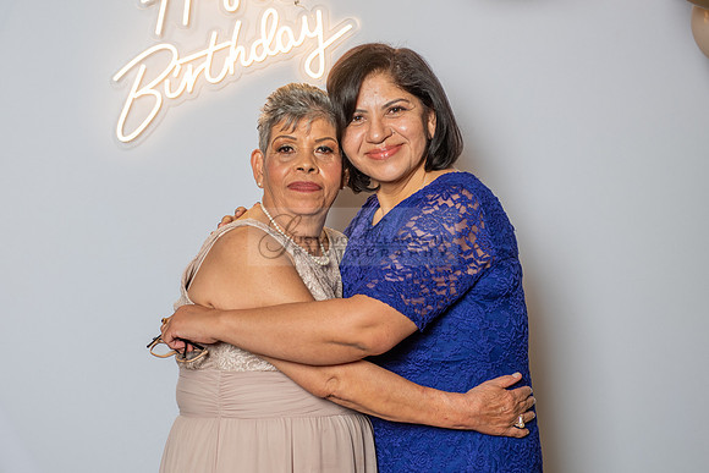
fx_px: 1434
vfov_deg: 18.7
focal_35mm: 73
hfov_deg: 27.7
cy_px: 280
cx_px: 297
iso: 200
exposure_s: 1/160
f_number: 4
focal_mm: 60
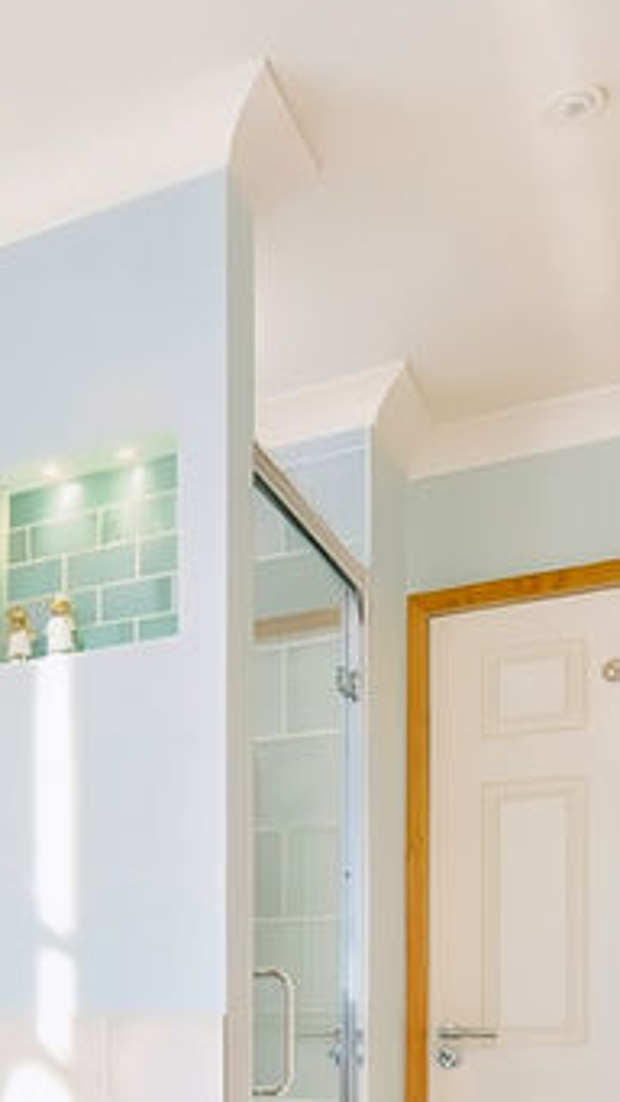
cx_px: -191
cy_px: 1036
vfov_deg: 41.8
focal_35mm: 44
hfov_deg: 23.8
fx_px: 1285
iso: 250
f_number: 8
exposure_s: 1/15
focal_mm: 14
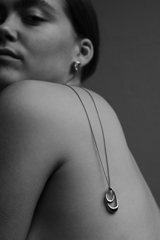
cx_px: 80
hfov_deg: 18.2
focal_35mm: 75
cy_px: 120
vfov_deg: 27.0
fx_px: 500
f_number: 5.6
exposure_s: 1/60
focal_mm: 50
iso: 640
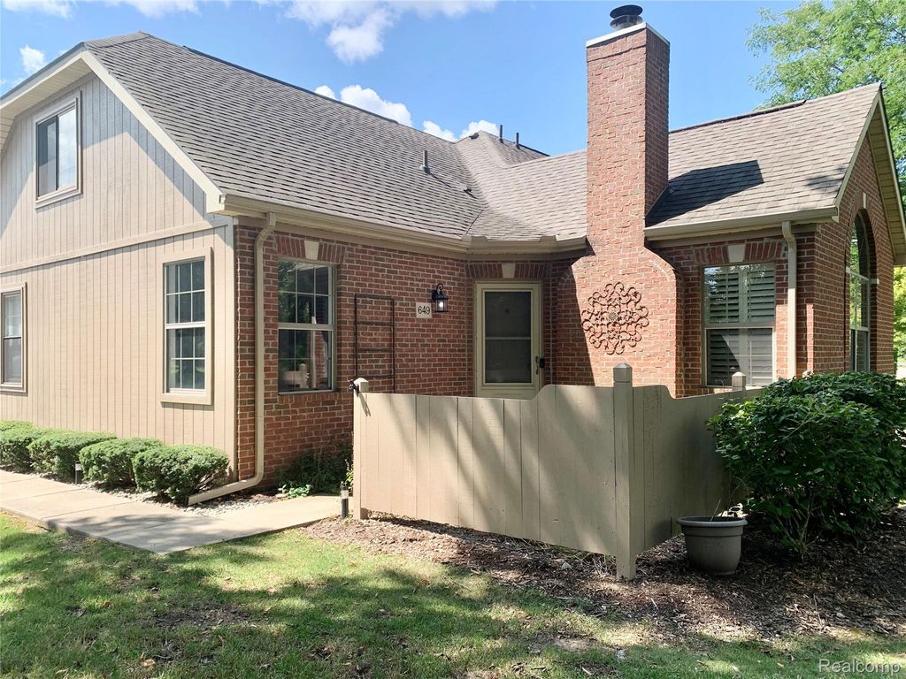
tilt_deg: +0.4
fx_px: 680
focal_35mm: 26
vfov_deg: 53.1
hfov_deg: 67.3
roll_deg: -1.8
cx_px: 453
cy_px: 340
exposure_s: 1/928
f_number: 1.8
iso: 25
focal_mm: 4.25
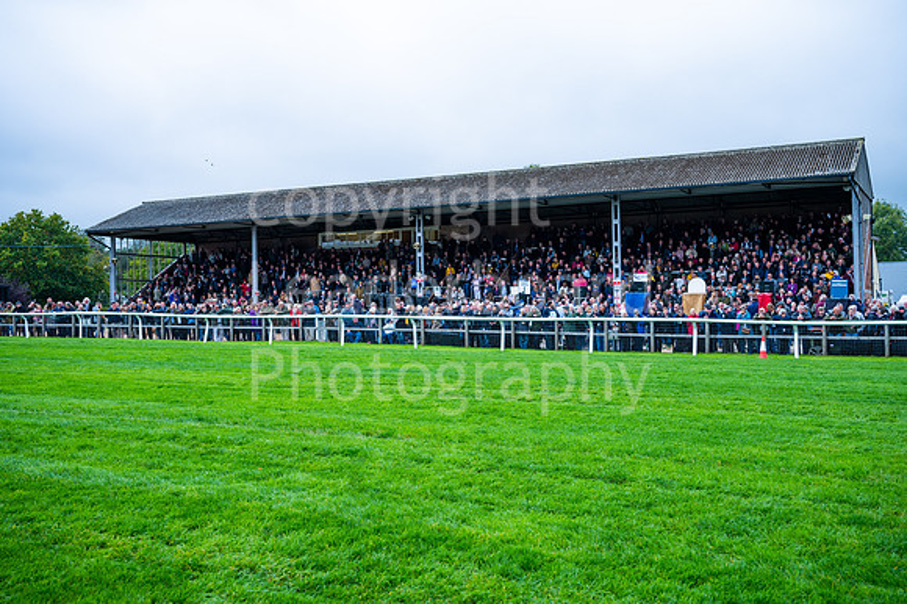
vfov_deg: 34.2
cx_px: 454
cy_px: 302
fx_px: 982
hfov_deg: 49.6
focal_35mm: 39
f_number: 4
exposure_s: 1/1600
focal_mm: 39
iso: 500
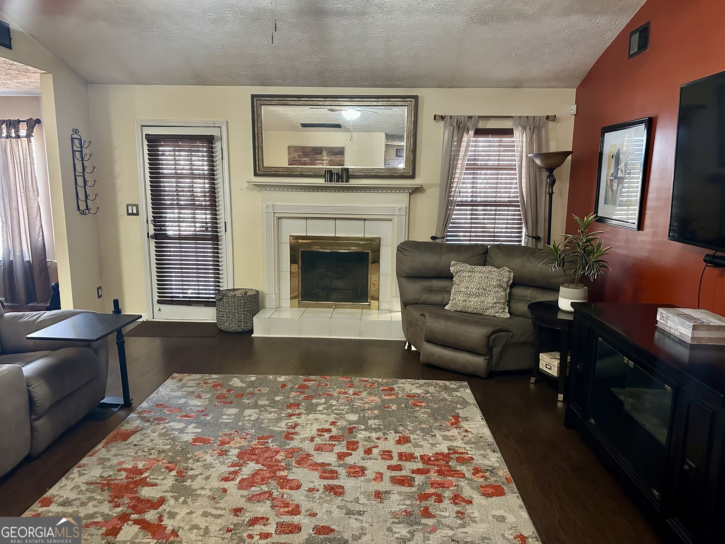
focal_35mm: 24
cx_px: 362
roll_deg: -1.0
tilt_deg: -9.9
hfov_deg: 71.6
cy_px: 272
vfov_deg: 56.8
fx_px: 503
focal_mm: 6.86
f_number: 1.78
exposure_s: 1/40
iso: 800
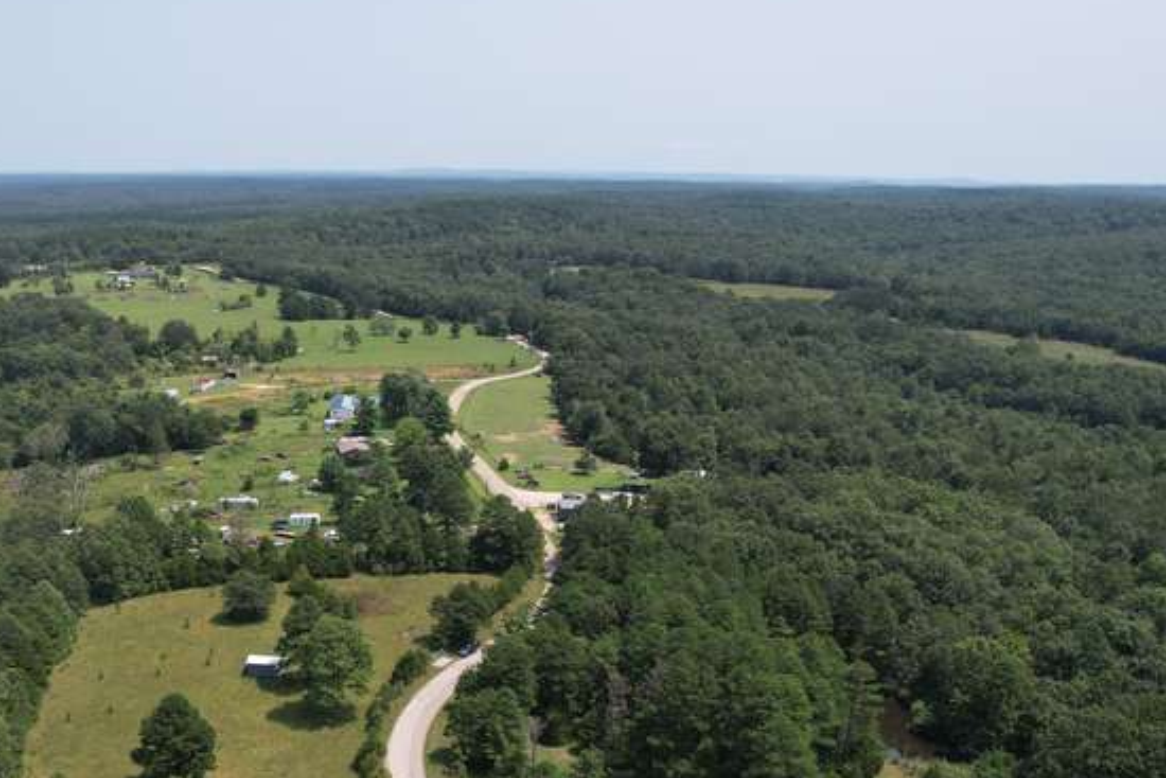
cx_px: 329
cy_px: 606
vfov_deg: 35.8
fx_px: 1166
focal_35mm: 36
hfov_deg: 51.4
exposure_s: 1/2000
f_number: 2.8
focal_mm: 8.38
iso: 130
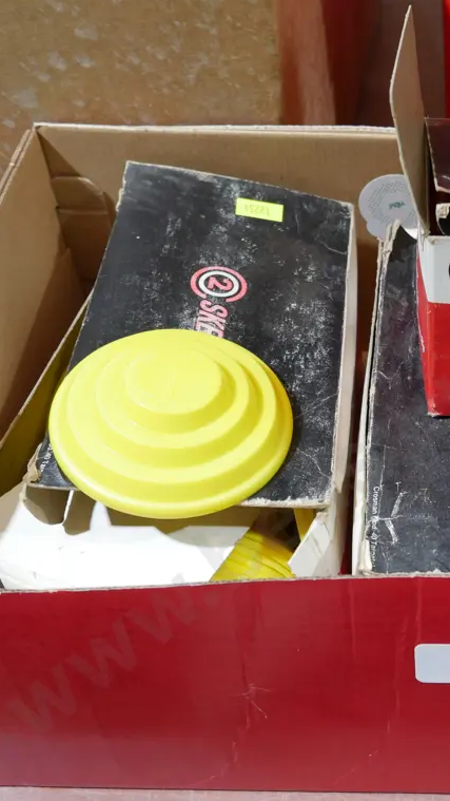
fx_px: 1061
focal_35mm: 50
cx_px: 448
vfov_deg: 41.3
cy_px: 399
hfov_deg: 23.0
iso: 1000
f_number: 4.5
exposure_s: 1/60
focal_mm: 17
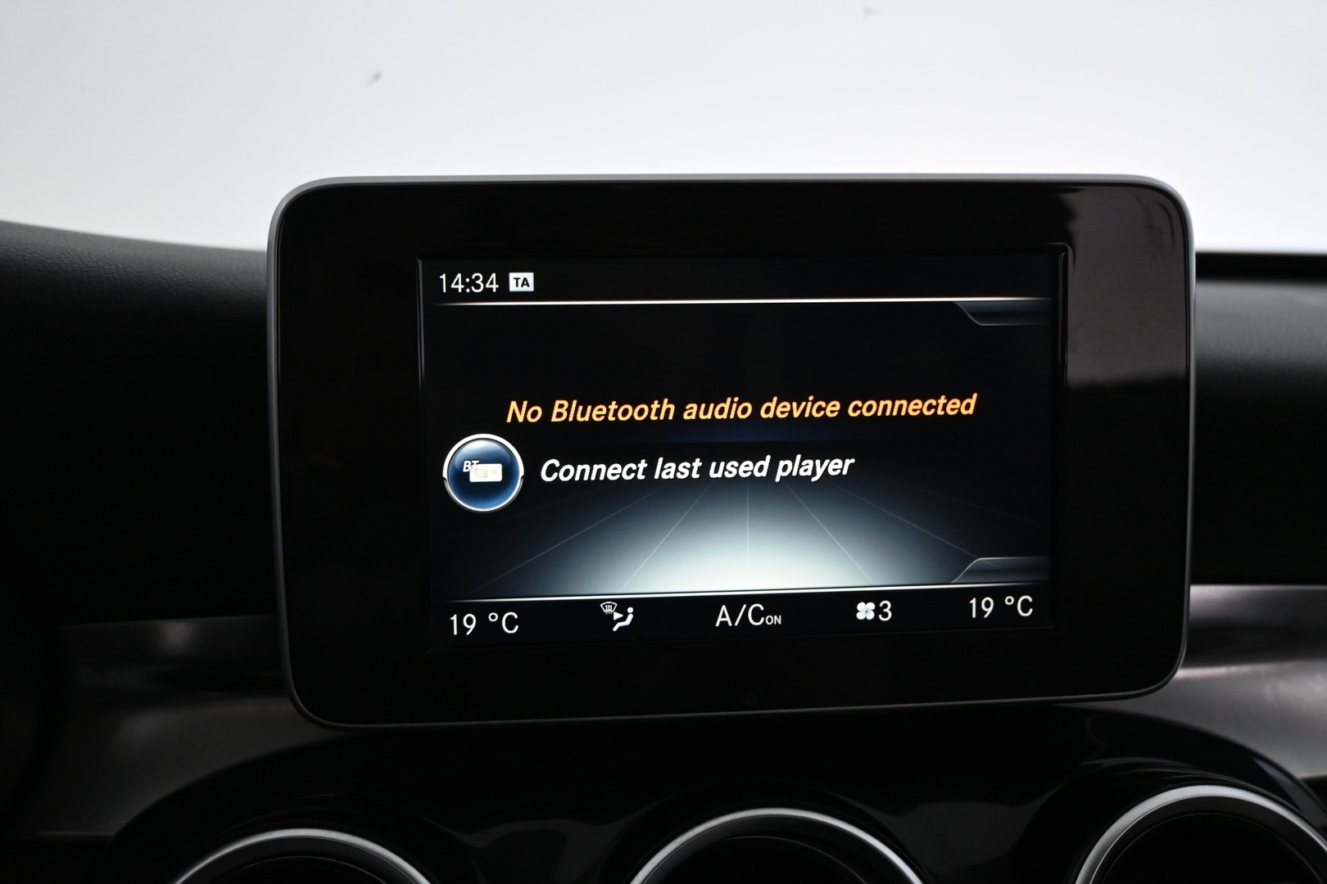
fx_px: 1437
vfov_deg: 34.2
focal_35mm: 39
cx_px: 664
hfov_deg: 49.6
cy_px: 442
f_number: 4.5
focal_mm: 26
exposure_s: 1/40
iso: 1600
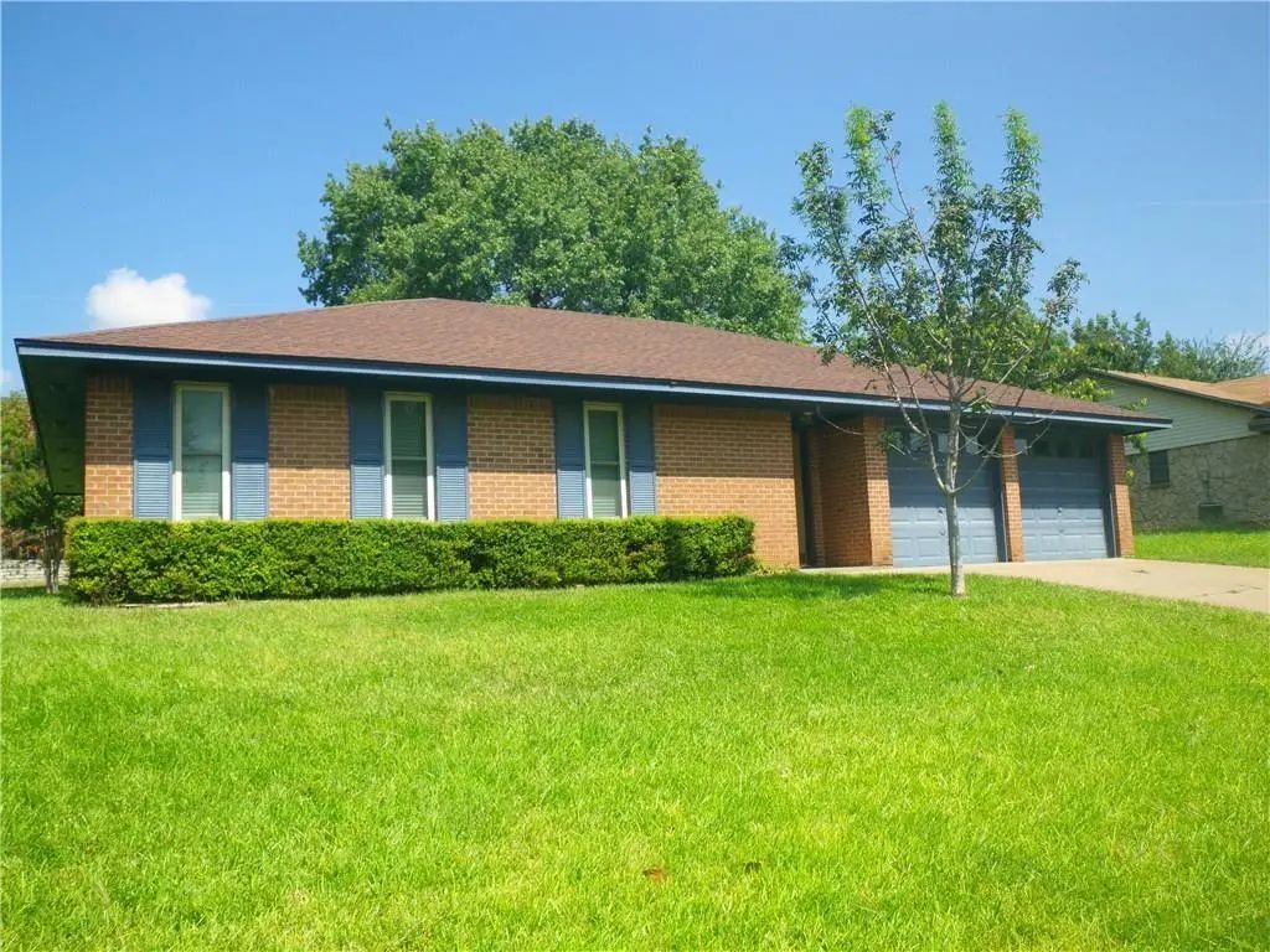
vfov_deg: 49.7
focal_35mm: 28
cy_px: 476
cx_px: 635
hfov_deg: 63.4
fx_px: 1027
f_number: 4.2
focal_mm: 5
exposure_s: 1/250
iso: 64
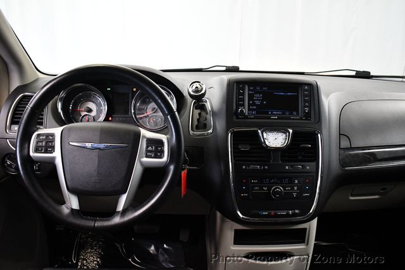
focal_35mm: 30
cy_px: 135
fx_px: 337
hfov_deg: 62.0
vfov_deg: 43.6
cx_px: 202
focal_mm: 20
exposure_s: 1/100
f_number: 3.8
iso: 3200
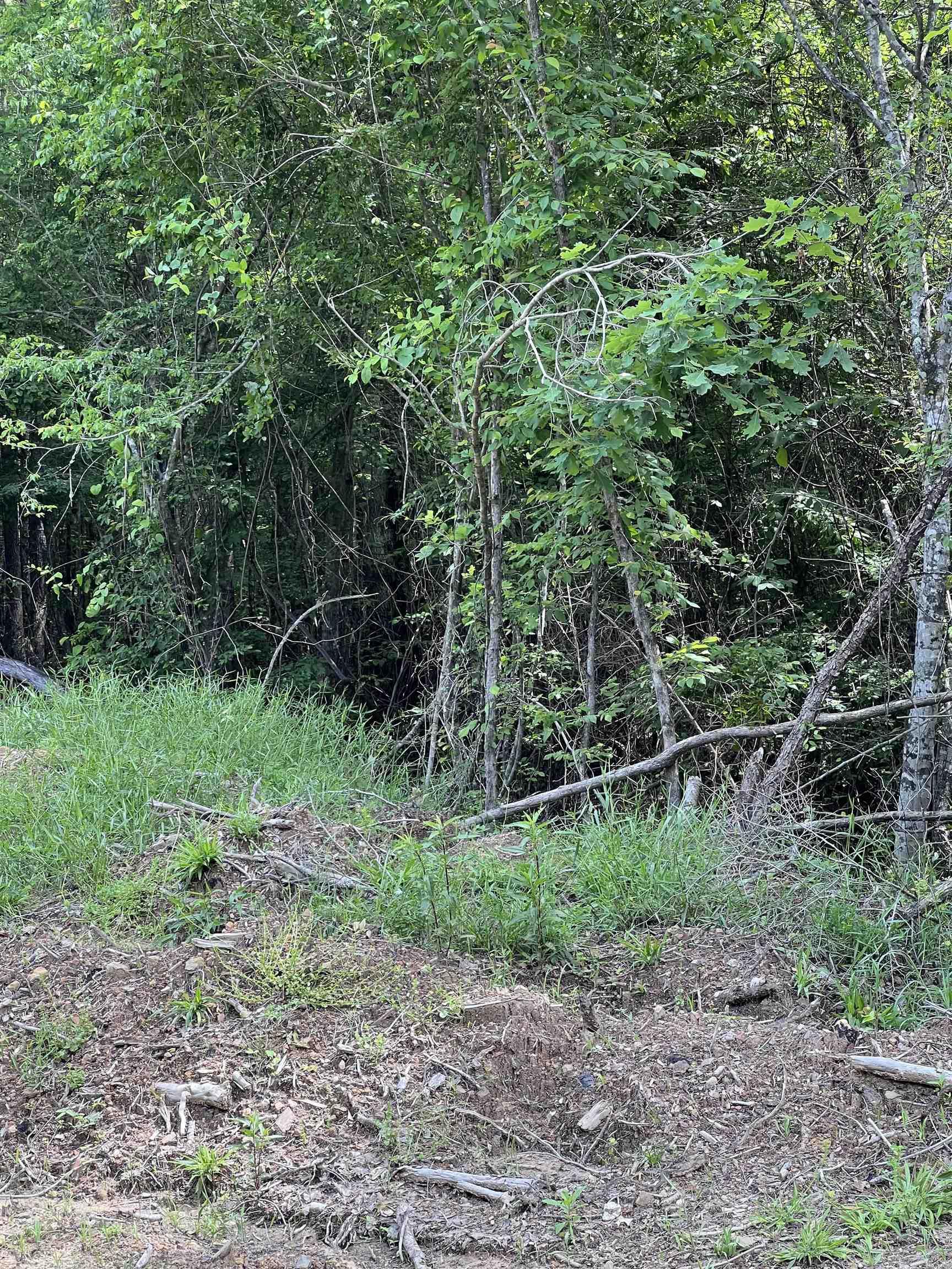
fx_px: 2824
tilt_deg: +2.0
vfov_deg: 25.3
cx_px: 476
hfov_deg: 19.1
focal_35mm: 77
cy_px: 634
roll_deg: +3.5
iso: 50
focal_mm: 9
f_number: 2.8
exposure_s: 1/99
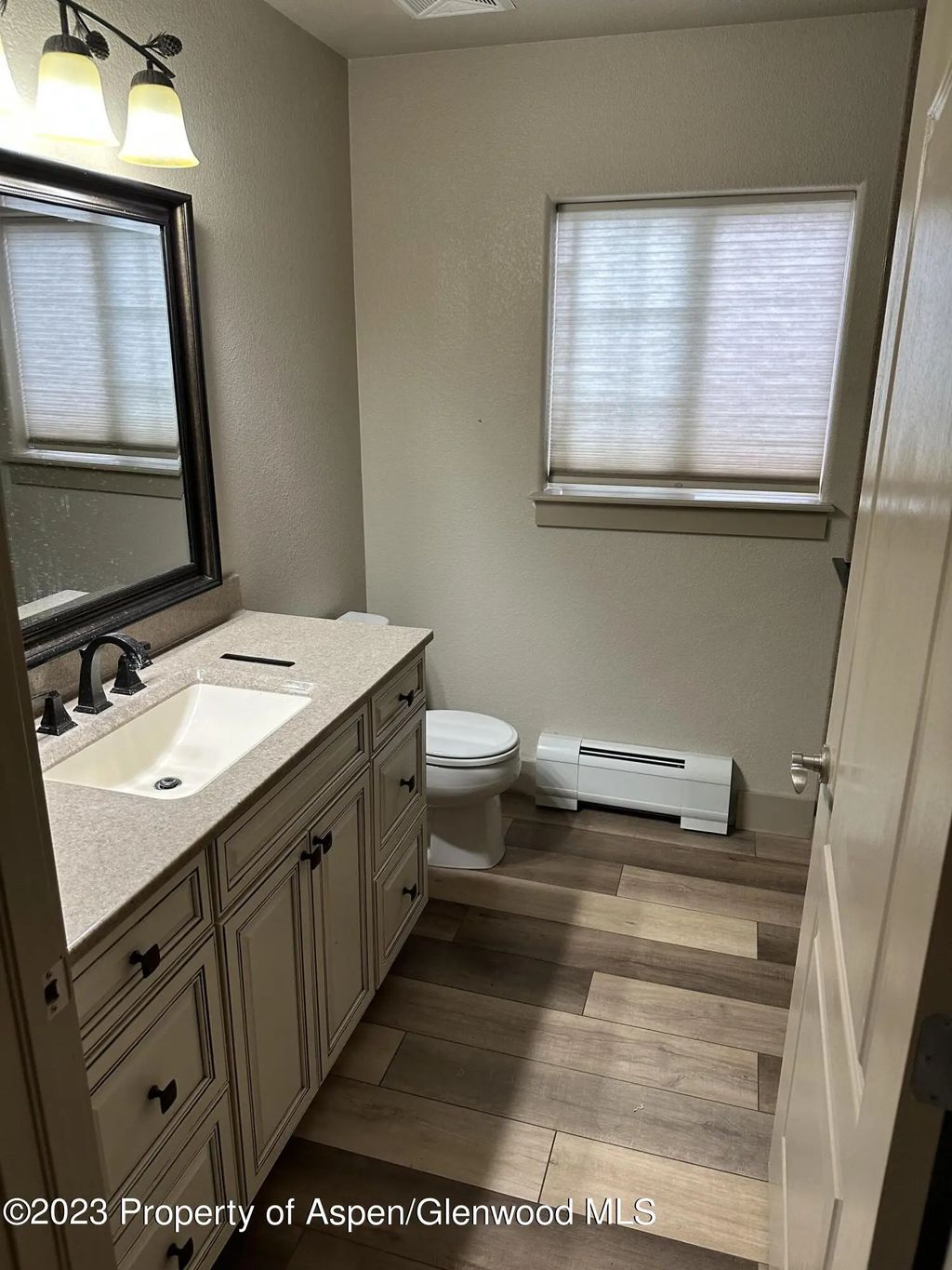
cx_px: 476
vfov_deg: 71.6
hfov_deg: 56.8
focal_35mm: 24
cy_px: 635
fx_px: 880
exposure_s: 1/120
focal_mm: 6.86
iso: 200
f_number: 1.78
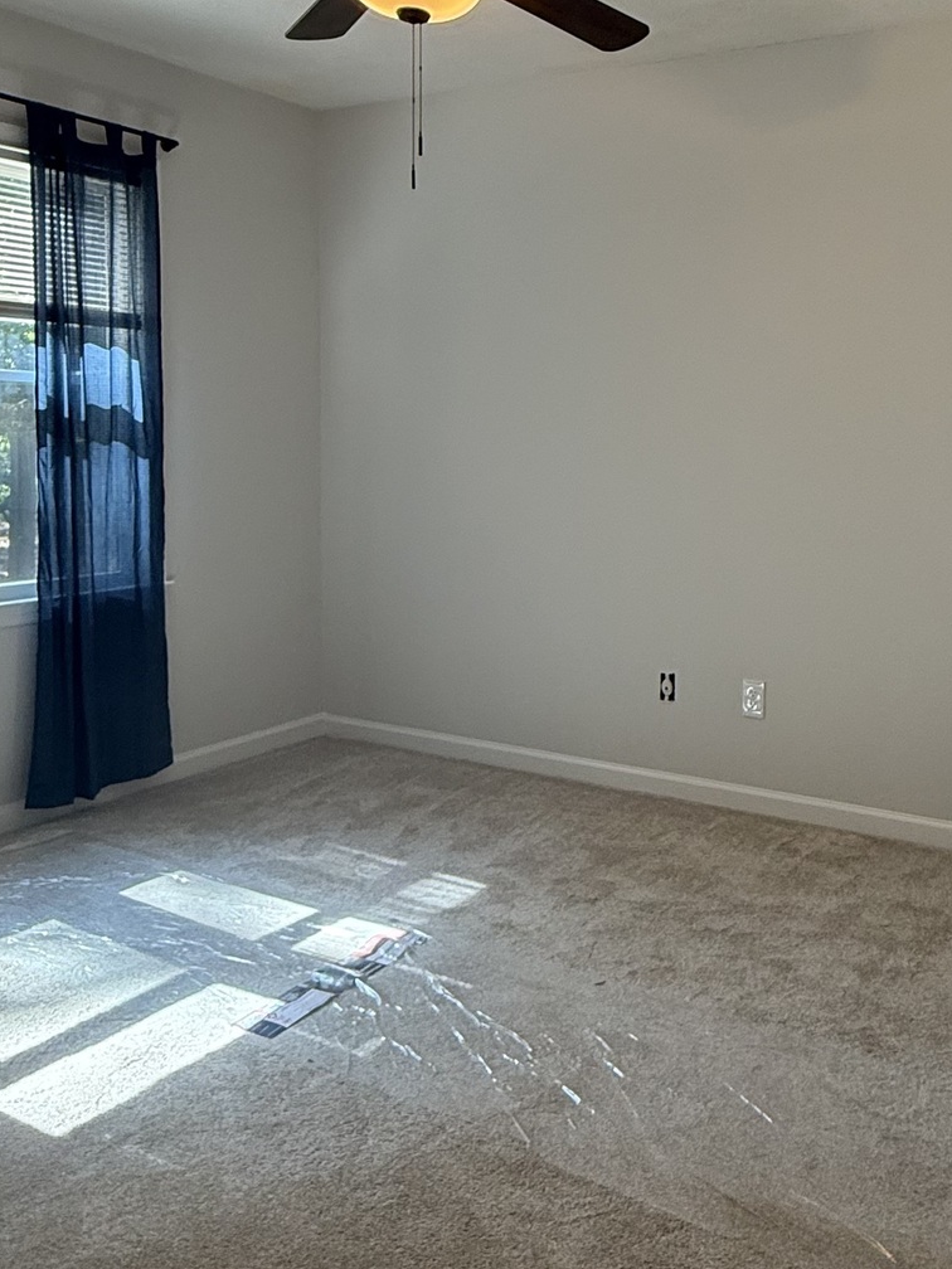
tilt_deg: -3.6
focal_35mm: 32
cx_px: 694
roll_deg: -1.5
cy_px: 524
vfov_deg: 56.5
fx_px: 1173
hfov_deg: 43.0
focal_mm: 2.22
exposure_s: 1/99
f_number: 2.2
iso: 200
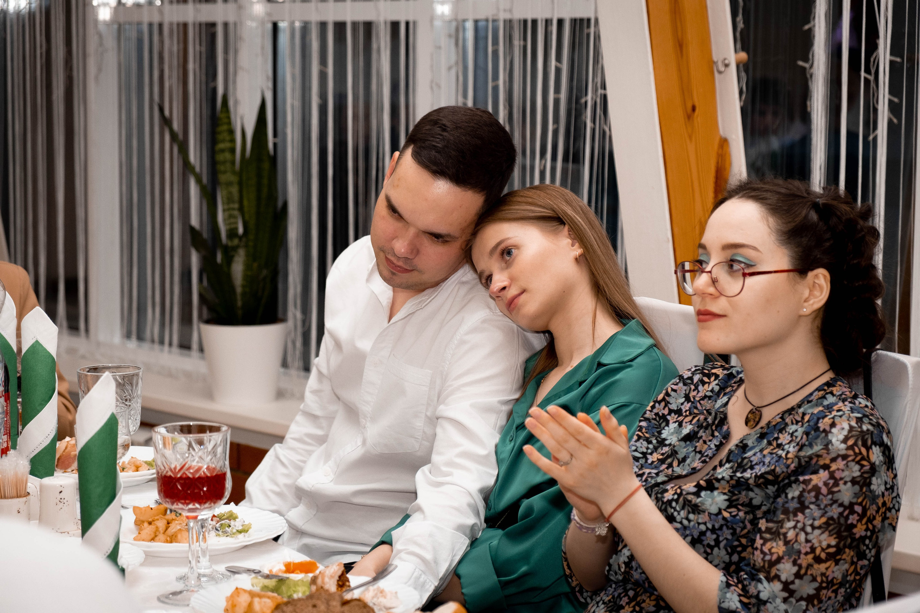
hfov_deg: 24.5
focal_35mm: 83
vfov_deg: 16.5
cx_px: 460
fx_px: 2121
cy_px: 306
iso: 800
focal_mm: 55
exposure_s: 1/125
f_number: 4
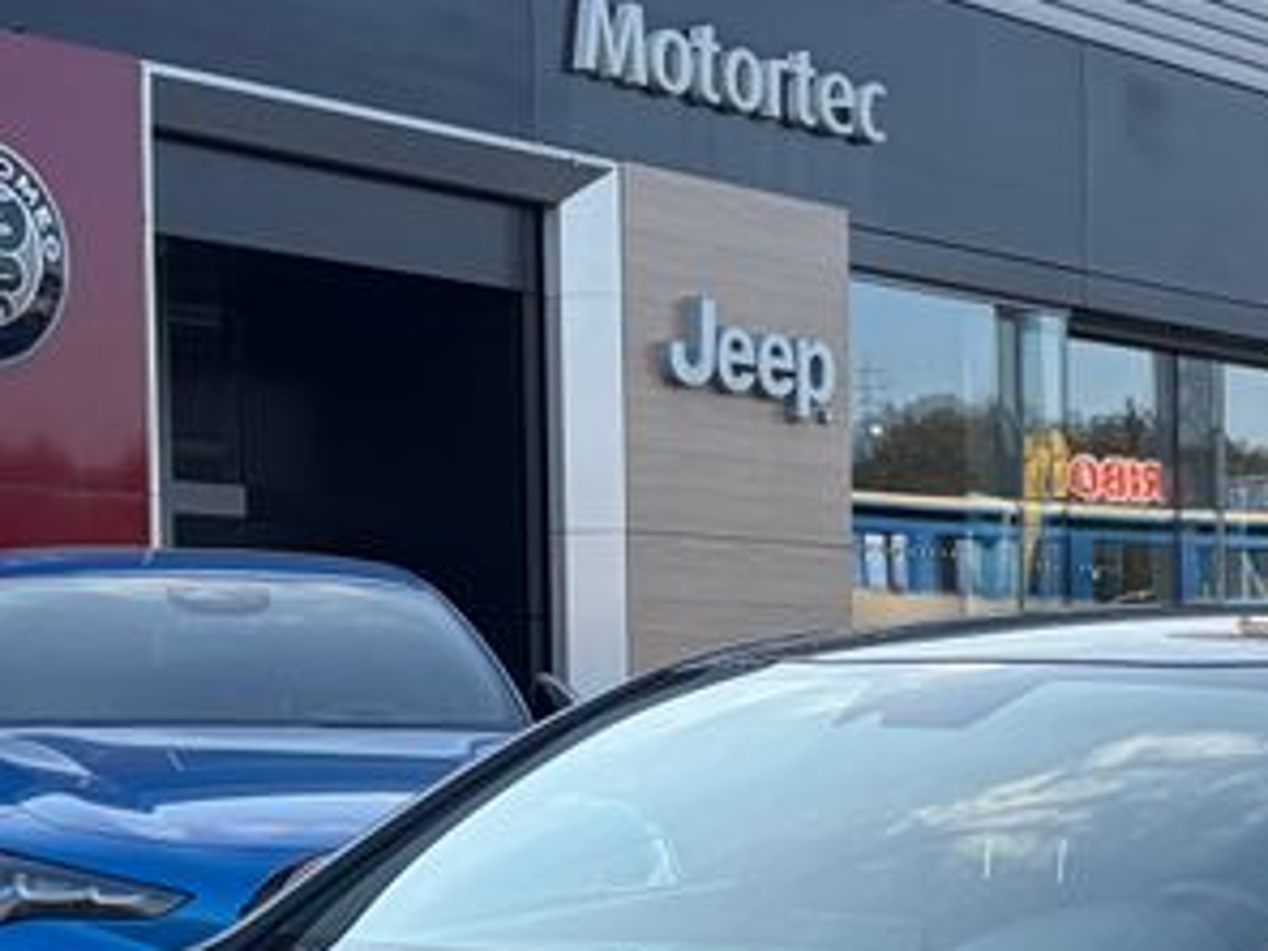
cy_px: 805
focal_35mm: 90
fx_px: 3297
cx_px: 887
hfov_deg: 21.7
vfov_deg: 16.3
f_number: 1.6
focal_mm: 5.96
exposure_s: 1/1239
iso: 64
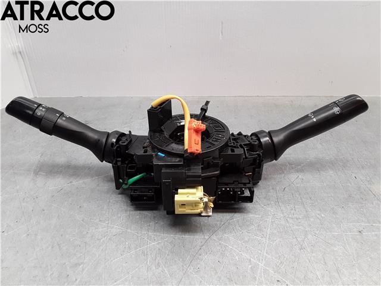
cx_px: 190
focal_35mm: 28
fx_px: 308
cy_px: 143
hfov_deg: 63.4
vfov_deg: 49.7
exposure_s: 1/50
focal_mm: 2.91
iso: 40
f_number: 1.9
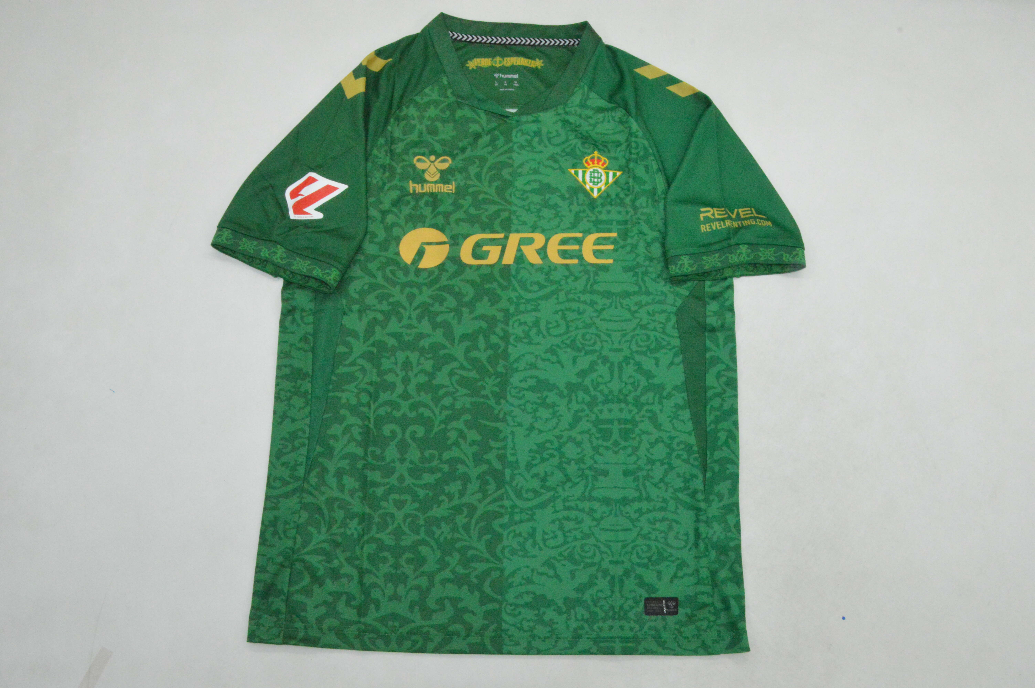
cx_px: 518
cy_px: 344
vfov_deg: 41.6
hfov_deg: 59.5
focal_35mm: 32
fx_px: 905
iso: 6400
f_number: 22
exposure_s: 1/200
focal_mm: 21
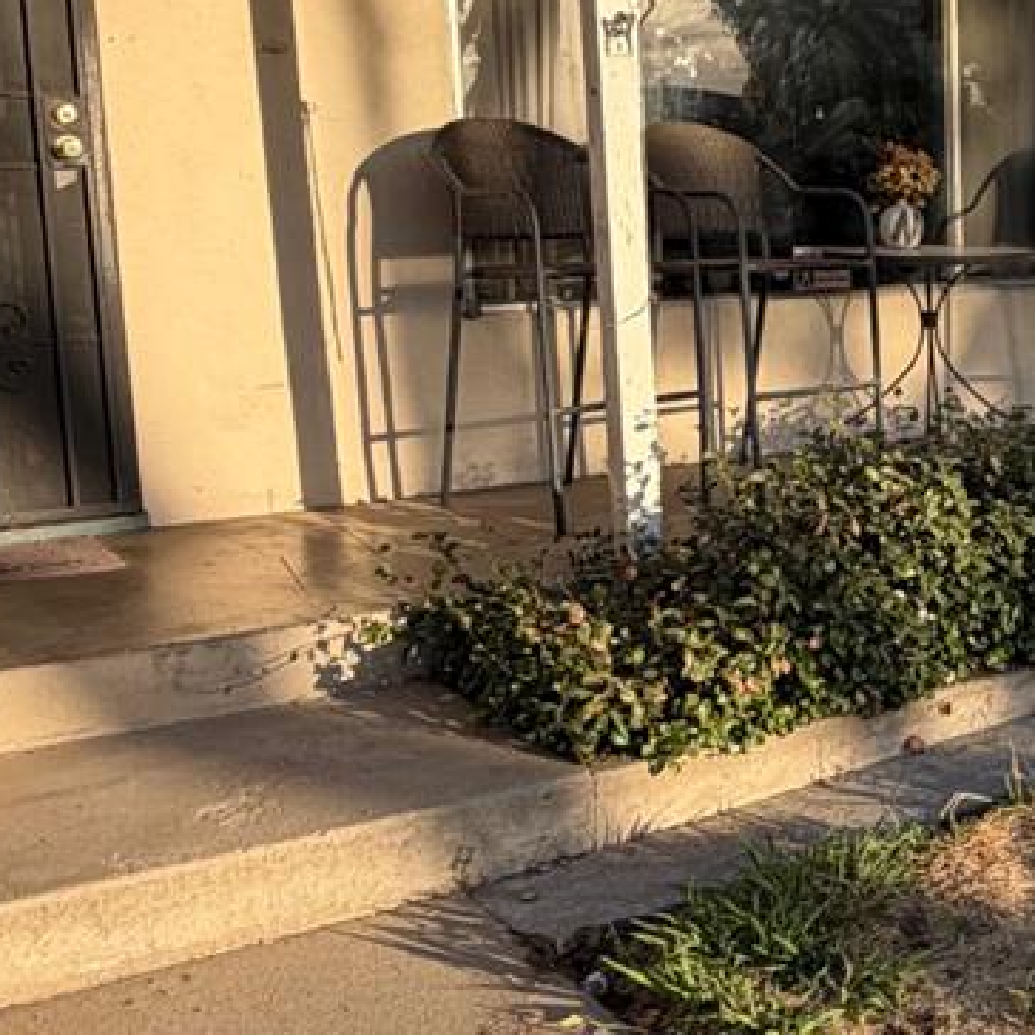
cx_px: 1201
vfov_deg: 33.3
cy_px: 436
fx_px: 1725
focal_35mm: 51
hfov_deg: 29.3
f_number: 2.2
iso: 50
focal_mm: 2.22
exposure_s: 1/502
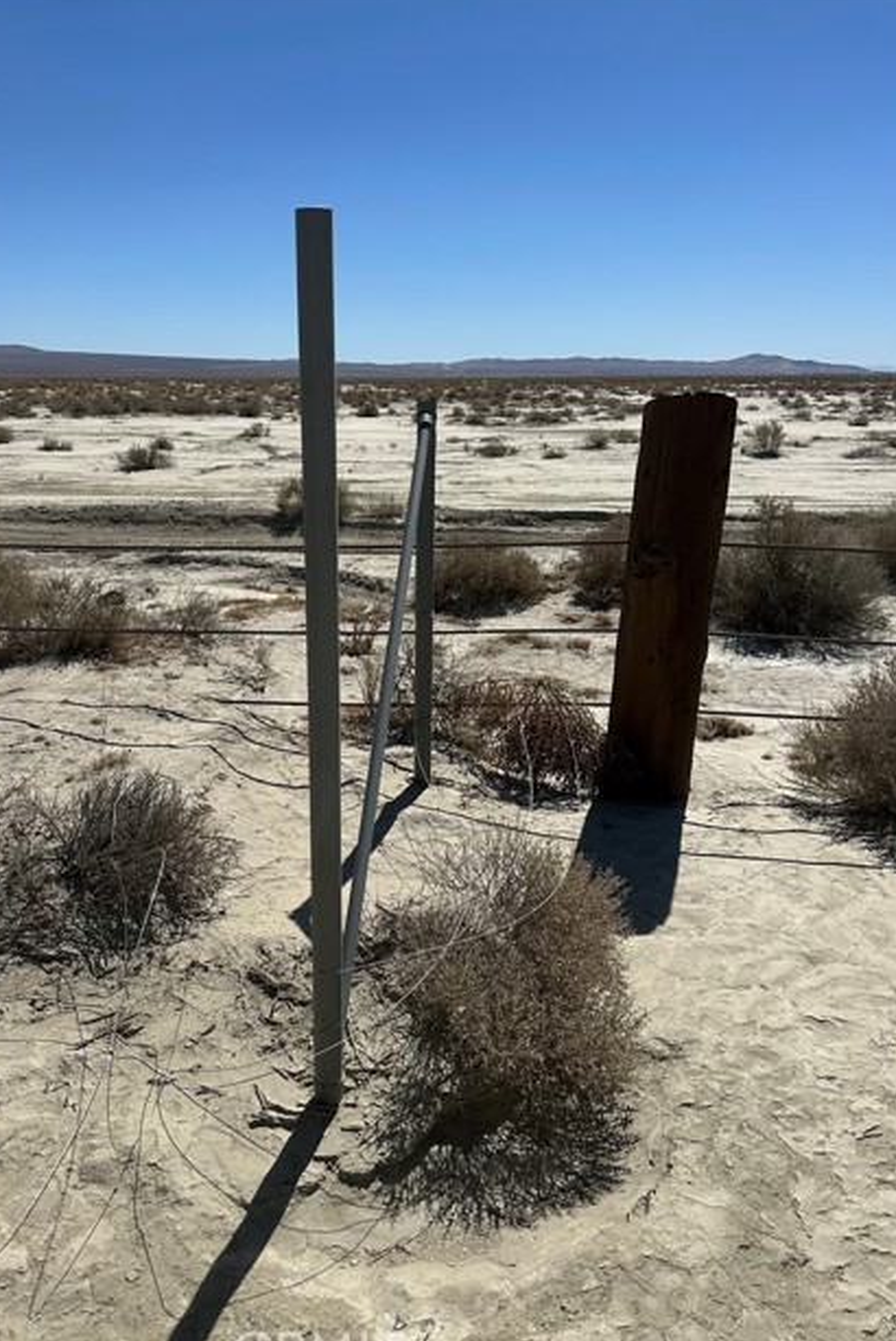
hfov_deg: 49.5
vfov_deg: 69.4
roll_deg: +0.6
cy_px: 684
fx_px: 969
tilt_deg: -16.2
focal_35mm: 26
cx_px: 393
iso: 80
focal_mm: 6.86
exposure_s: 1/9709
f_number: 1.78
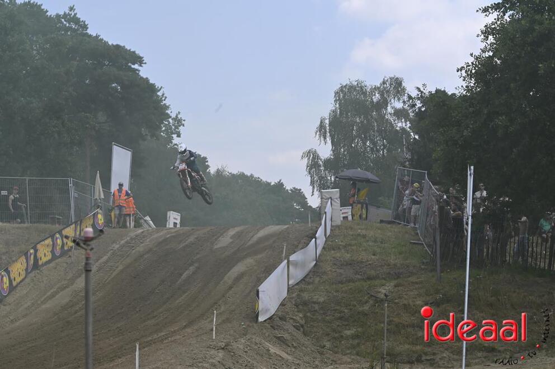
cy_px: 184
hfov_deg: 20.4
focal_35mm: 100
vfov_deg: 13.7
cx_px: 278
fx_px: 1540
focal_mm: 100
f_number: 13
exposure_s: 1/2000
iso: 1600
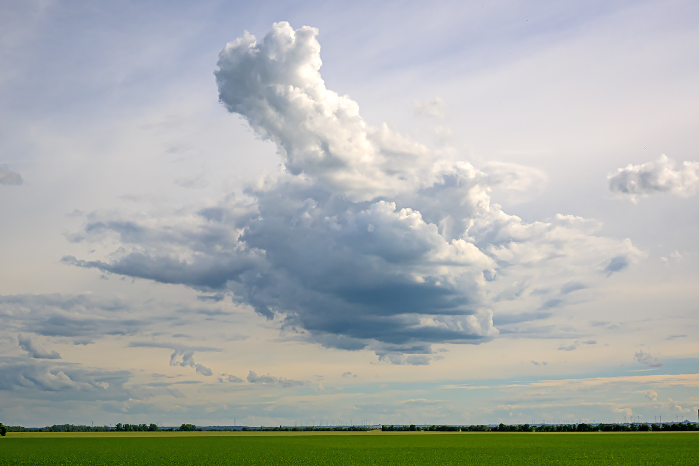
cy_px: 233
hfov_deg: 45.0
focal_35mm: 44
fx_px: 845
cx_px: 350
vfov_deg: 30.8
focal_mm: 29
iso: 400
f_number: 8
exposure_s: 1/3000
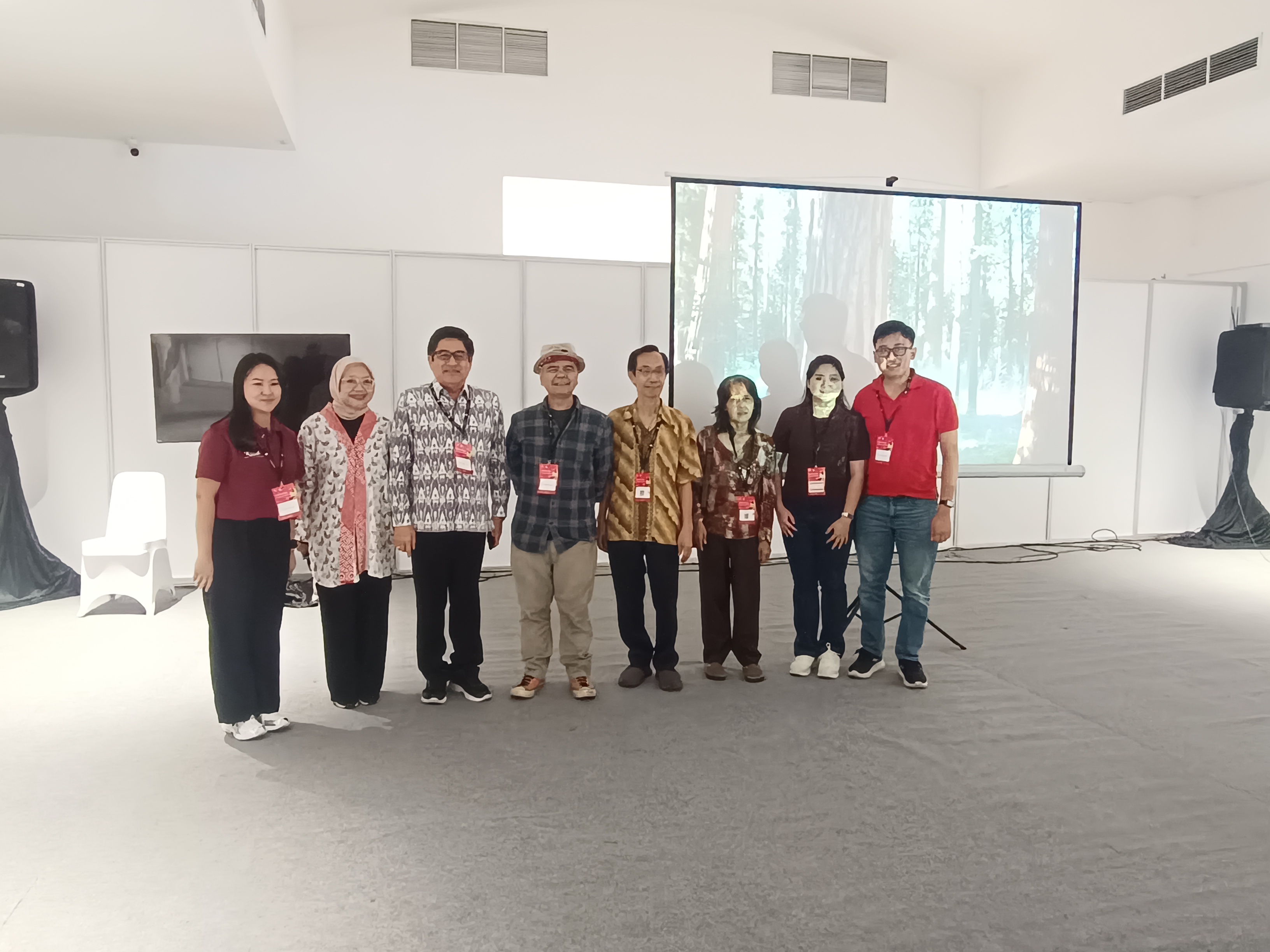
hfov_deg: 94.5
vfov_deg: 78.1
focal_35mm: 16
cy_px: 476
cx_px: 635
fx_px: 587
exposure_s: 1/25
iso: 861
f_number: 2.2
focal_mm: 1.66
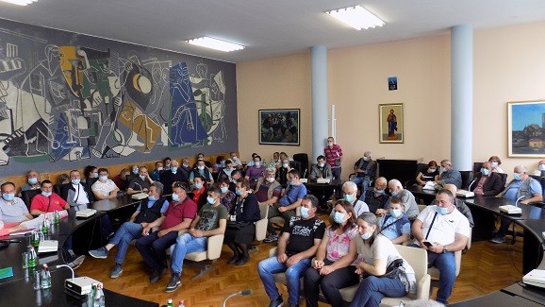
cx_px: 271
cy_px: 149
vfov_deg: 44.4
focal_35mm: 26
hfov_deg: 71.9
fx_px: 376
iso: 125
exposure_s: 1/30
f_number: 3.1
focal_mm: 4
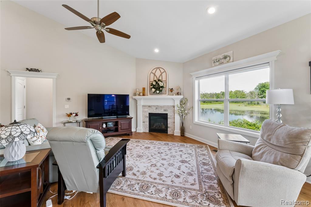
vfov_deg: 78.8
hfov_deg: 101.9
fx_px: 126
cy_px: 104
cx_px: 156
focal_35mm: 15
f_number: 18
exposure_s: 1/4
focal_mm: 14.6
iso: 400
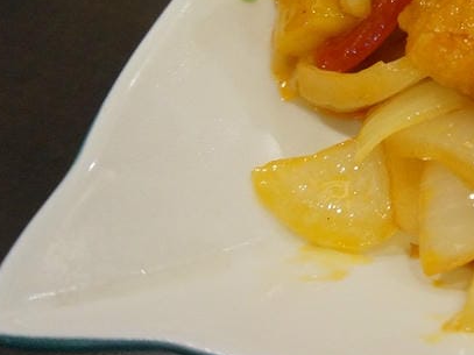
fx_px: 931
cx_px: 634
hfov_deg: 24.5
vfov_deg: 20.8
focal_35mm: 68
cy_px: -7
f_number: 4
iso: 2000
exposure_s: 1/160
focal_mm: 16
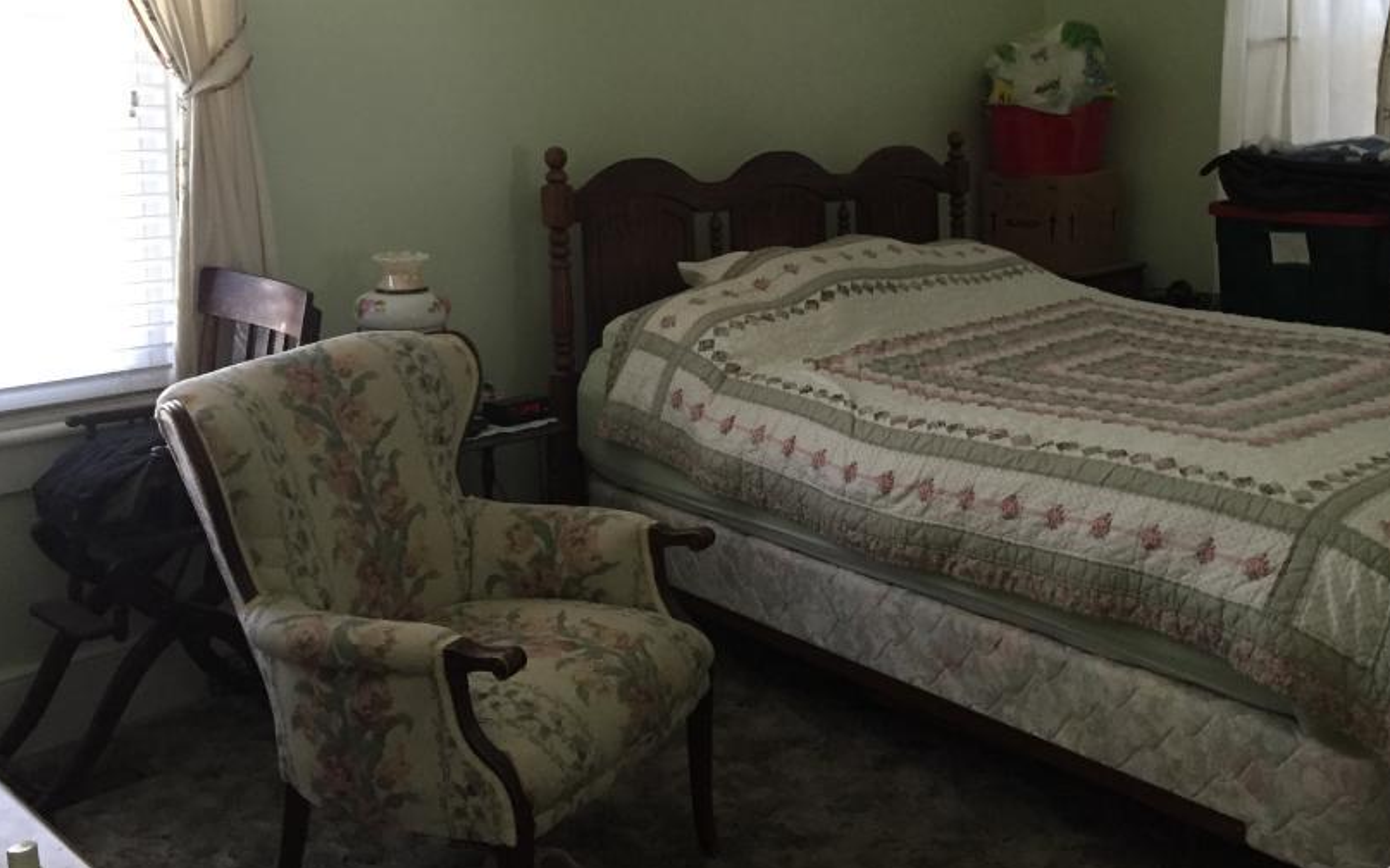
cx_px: 782
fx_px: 1477
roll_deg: +0.1
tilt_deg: -6.5
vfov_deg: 32.3
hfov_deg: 50.3
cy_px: 245
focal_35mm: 39
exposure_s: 1/30
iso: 160
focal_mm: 4.15
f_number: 2.2
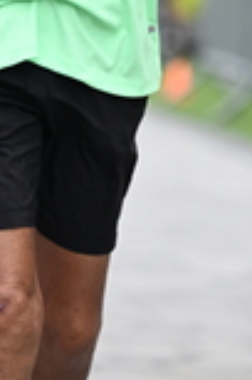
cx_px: 43
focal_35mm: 555
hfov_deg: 2.5
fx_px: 5853
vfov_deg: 3.7
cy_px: -74
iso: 1600
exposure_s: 1/5000
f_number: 2.8
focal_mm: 155
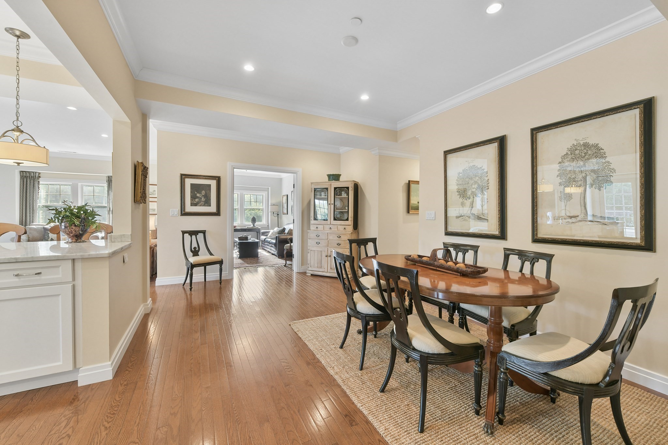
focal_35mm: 14
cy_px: 222
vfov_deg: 81.2
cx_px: 334
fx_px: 260
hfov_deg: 104.3
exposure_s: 1/10
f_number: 9
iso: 640
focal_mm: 14
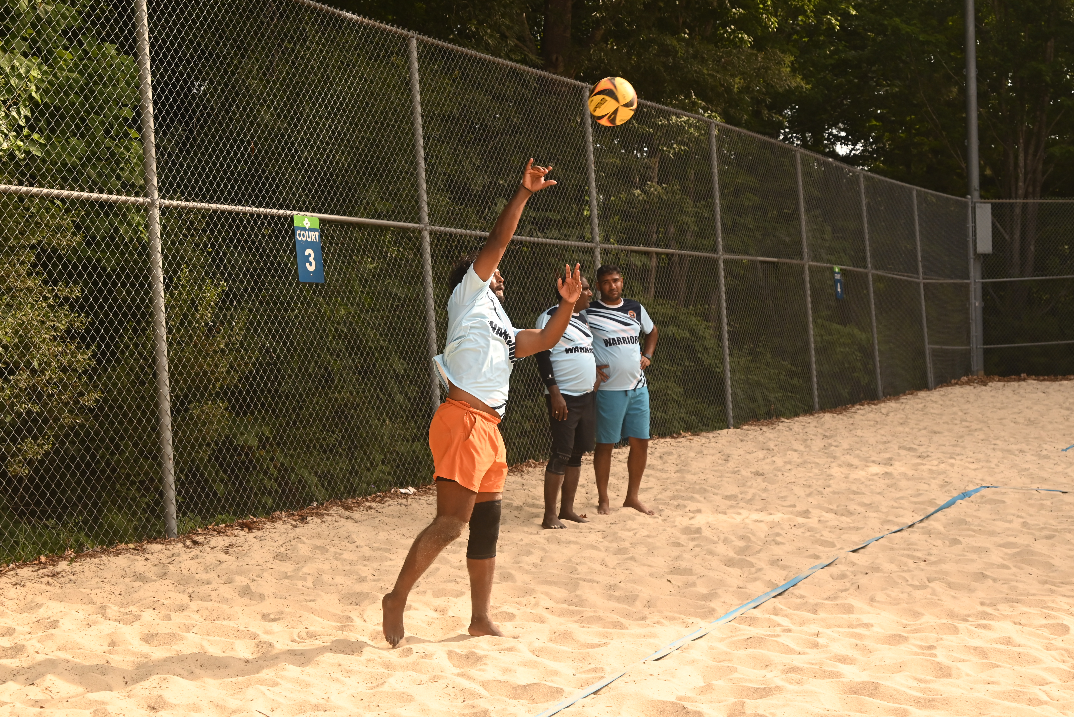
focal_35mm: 50
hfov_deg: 39.6
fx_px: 1492
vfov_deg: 27.0
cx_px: 537
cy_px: 358
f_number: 6.3
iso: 1000
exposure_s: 1/1600
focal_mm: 50
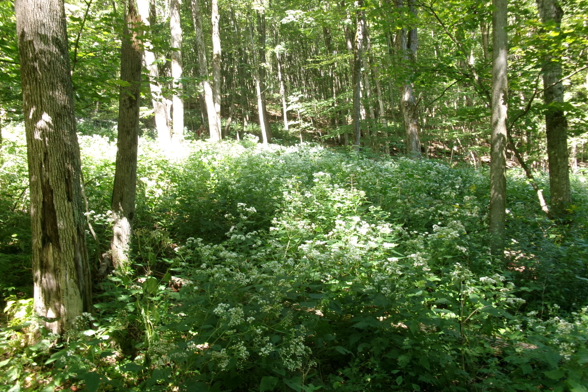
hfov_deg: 61.9
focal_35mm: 30
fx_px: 490
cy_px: 189
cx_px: 302
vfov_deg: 43.6
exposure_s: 1/34
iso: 111
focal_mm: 5.1
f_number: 3.9
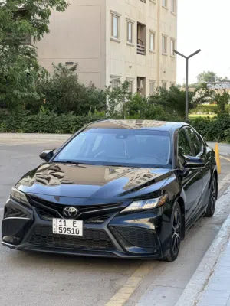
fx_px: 682
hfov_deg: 19.1
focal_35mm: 77
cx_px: 115
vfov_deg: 25.3
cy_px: 153
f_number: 2.8
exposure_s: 1/121
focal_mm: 9
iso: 40
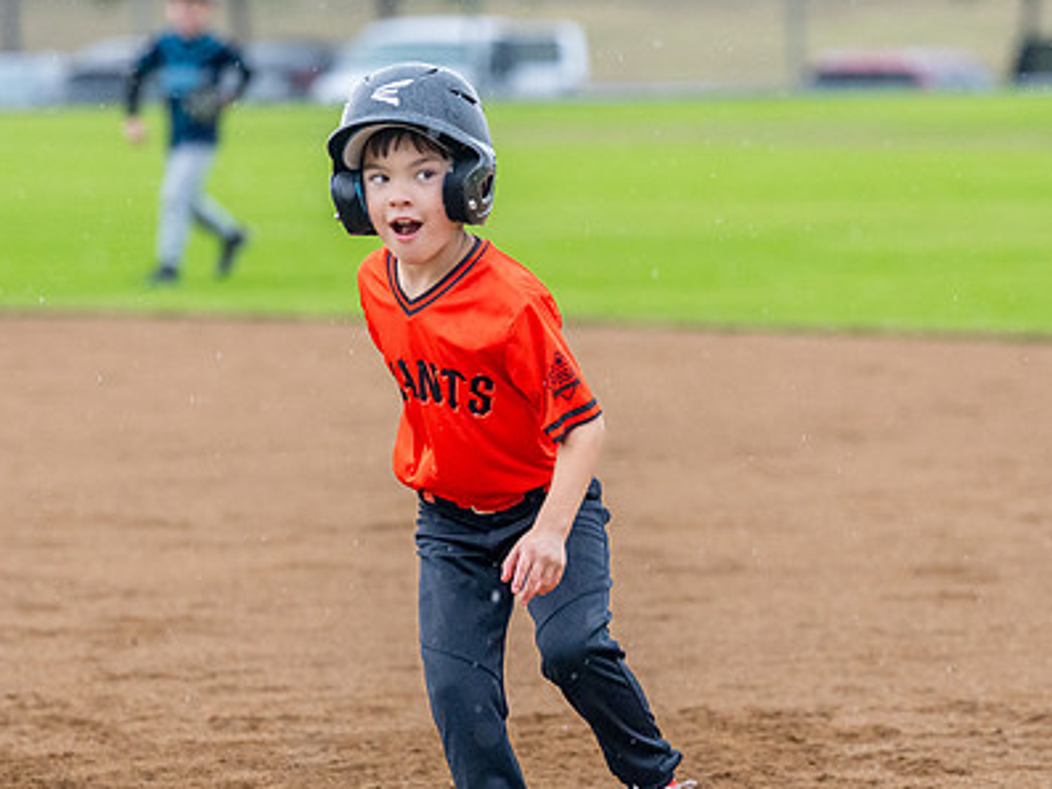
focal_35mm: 248
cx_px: 456
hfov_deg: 8.0
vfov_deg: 6.0
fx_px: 7539
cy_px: 463
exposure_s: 1/1000
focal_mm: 127
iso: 1600
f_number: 2.8
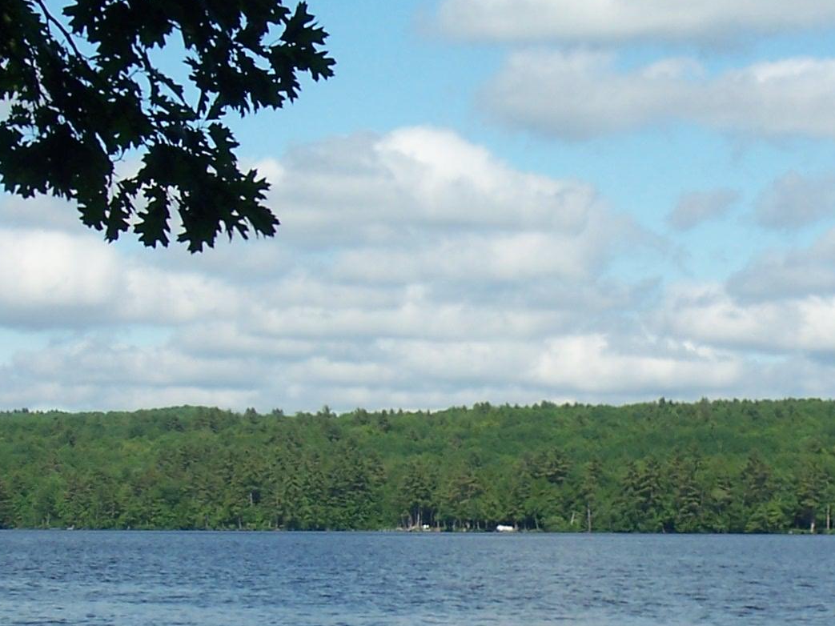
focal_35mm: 121
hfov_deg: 16.2
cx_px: 685
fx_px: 2918
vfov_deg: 12.2
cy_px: 533
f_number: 4
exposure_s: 1/640
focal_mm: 8
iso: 64
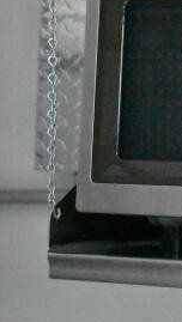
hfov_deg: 10.9
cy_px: 120
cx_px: 345
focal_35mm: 103
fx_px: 882
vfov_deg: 20.6
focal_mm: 29
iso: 25600
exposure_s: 1/4000
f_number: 4.2
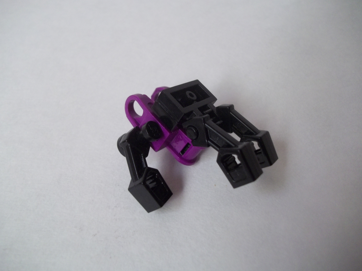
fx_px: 335
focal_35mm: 32
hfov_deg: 56.8
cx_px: 181
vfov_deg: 44.2
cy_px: 136
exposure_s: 1/20
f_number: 2.9
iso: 160
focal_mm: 5.7
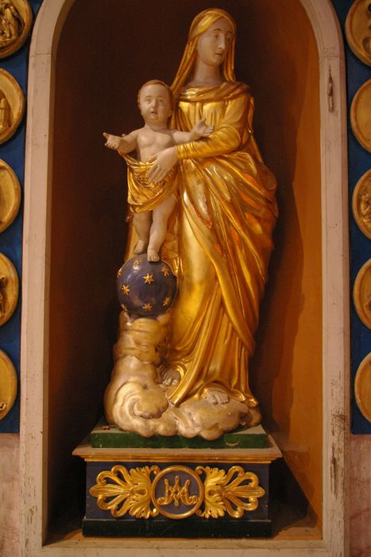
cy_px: 278
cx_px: 186
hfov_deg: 38.4
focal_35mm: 34
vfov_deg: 55.1
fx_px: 533
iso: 1600
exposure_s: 1/10
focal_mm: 23
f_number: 4
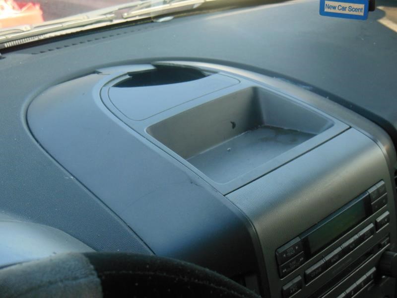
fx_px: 757
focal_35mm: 66
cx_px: 198
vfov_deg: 22.3
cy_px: 149
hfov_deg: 29.4
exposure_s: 1/250
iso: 400
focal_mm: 11.7
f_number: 4.3
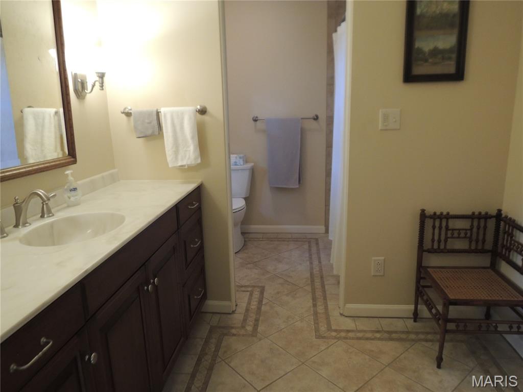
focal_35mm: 24
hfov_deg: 71.6
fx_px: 363
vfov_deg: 56.8
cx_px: 262
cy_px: 196
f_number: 2.8
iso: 400
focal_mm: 4.3
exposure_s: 1/25
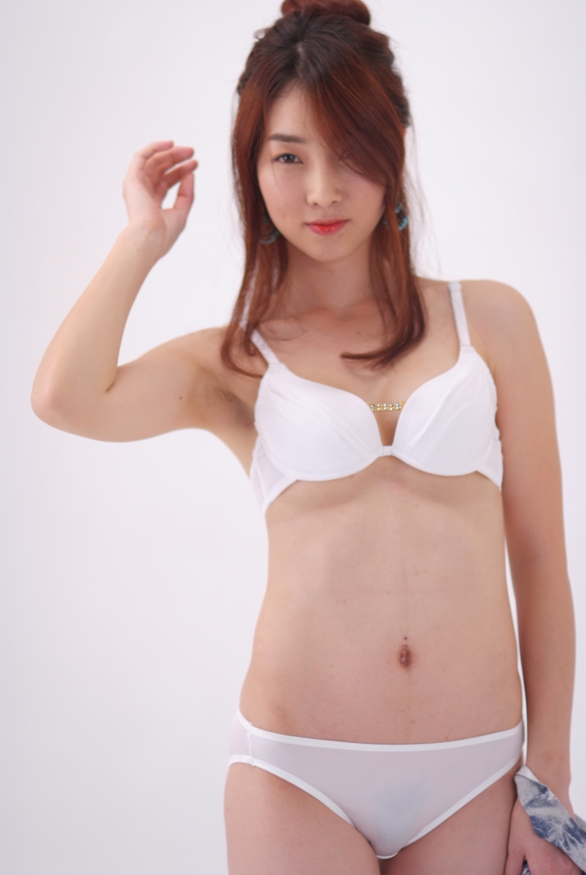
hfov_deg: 10.7
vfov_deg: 16.0
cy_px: 438
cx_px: 293
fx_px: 3117
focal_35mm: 128
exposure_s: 1/250
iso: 100
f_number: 1.8
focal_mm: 85
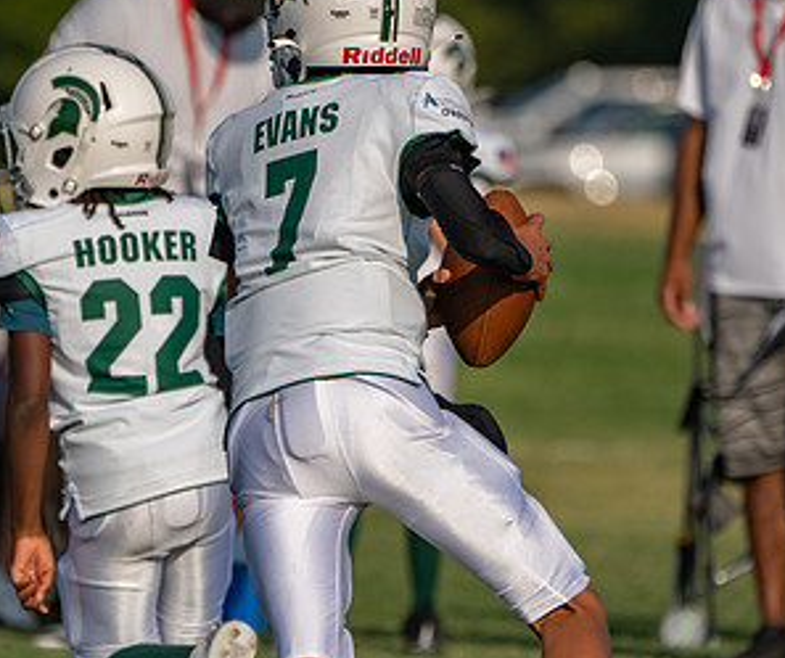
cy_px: 368
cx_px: 280
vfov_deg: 1.6
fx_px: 23461
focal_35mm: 991
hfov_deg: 1.9
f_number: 5.6
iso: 200
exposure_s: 1/1600
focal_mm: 382
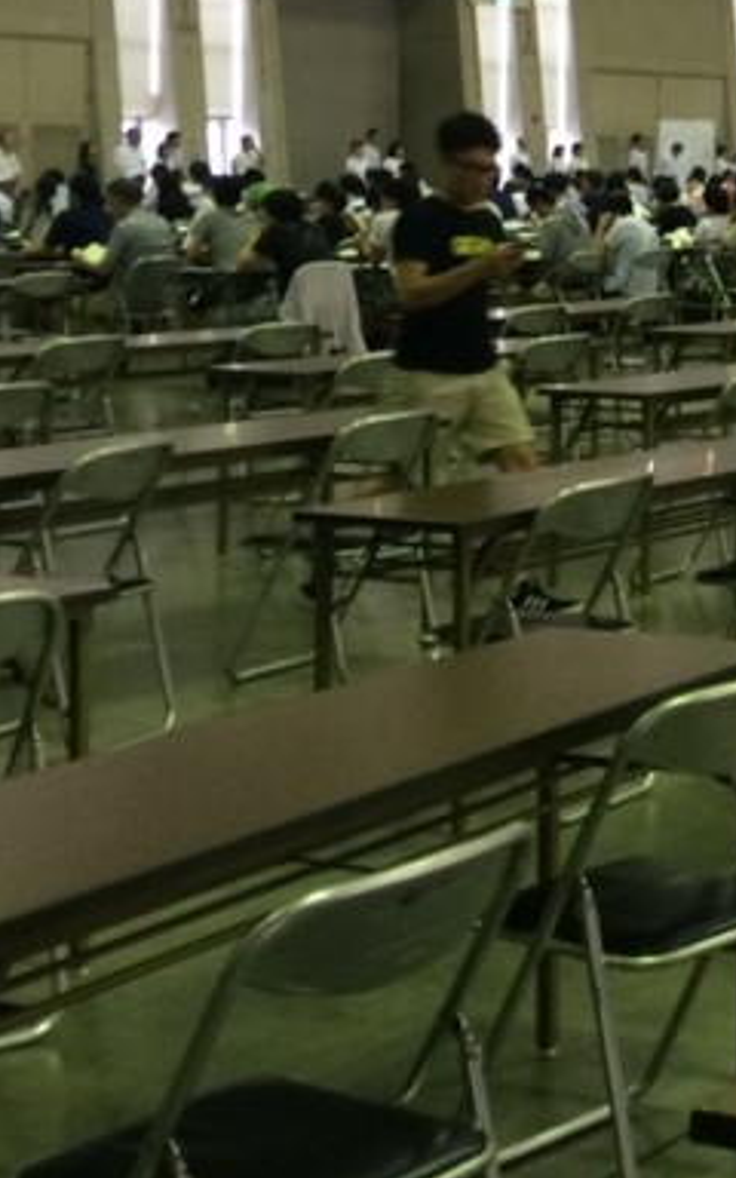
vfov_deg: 24.8
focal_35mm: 82
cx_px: 1168
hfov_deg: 14.6
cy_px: 227
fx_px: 2632
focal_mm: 4.15
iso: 125
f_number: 2.2
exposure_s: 1/30
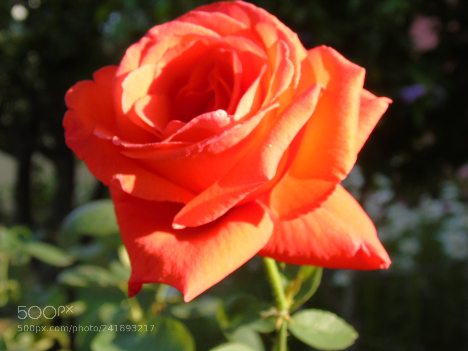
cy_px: 173
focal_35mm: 63
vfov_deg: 23.3
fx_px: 852
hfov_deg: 30.7
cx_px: 237
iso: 80
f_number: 4.5
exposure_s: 1/160
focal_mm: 11
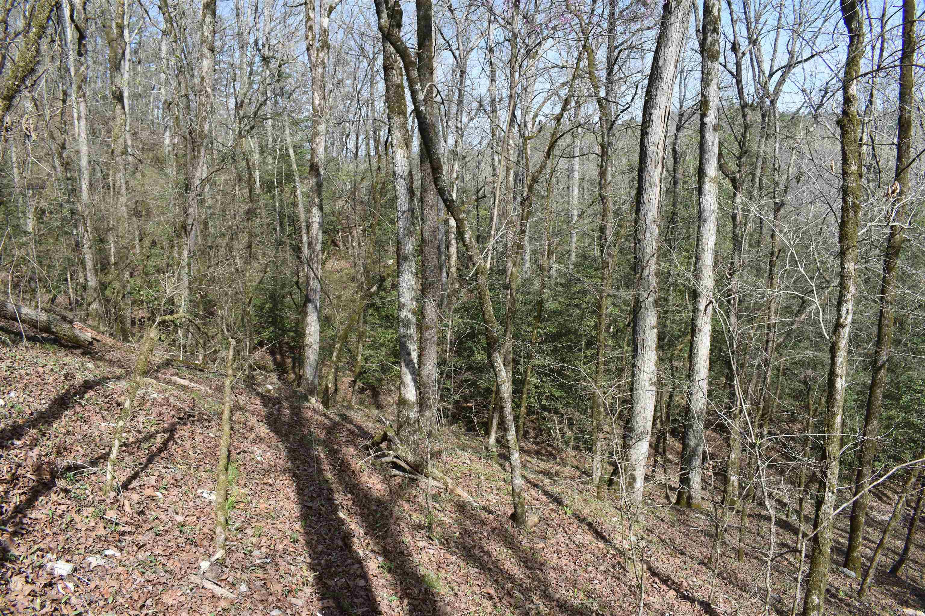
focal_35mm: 27
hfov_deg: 67.4
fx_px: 694
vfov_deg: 47.9
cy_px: 308
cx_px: 462
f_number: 8
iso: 180
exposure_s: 1/250
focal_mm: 18
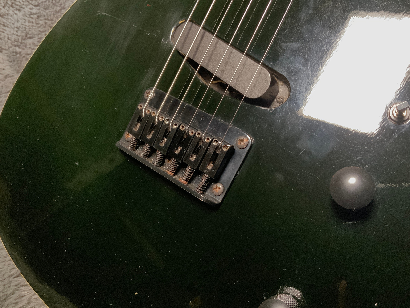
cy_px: 154
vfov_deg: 48.2
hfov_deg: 61.7
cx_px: 205
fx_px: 343
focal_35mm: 29
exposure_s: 1/52
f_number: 1.8
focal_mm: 3
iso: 250
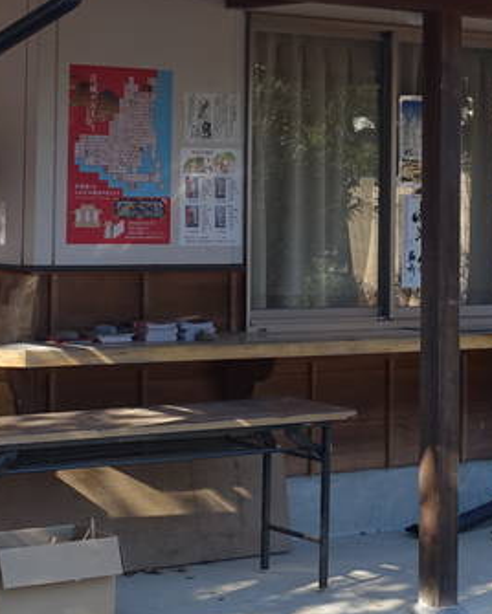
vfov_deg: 17.1
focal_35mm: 111
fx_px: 2020
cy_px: 92
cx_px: 207
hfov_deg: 13.9
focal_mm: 12.2
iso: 125
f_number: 4
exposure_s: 1/160
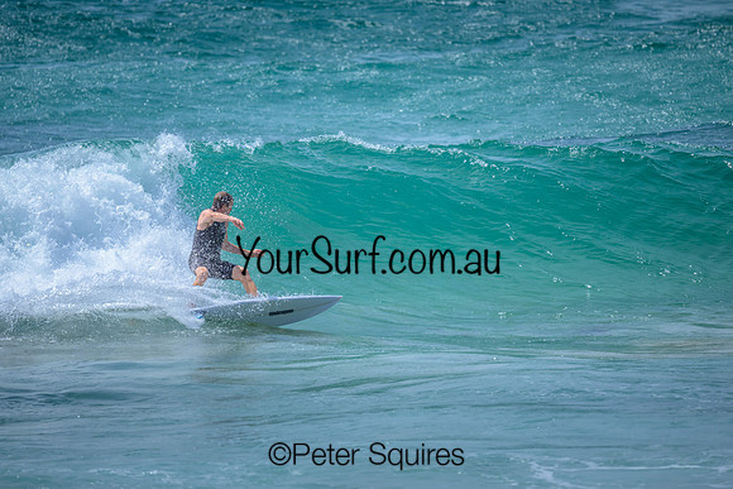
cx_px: 366
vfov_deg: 1.7
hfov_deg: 2.6
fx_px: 16292
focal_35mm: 800
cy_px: 244
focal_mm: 800
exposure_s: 1/3200
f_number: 6.3
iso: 800
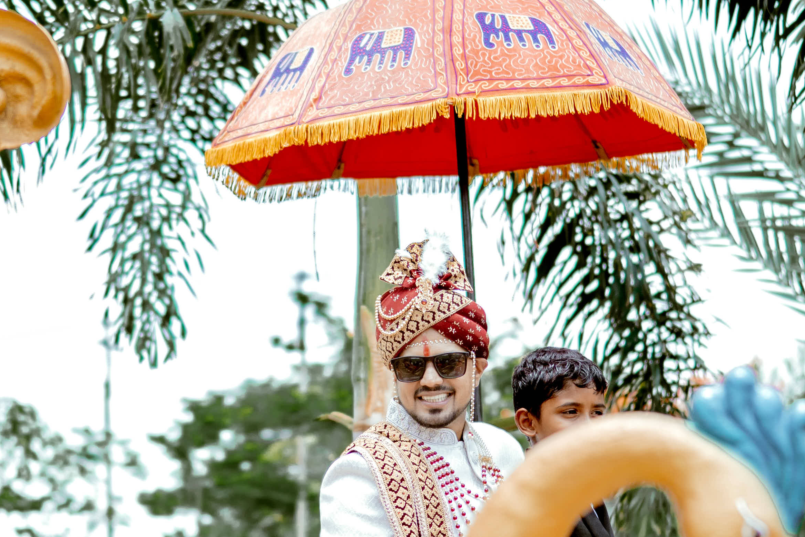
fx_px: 2013
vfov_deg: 15.2
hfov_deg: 22.5
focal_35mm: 90
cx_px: 273
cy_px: 304
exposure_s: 1/4000
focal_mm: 35
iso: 250
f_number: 1.4
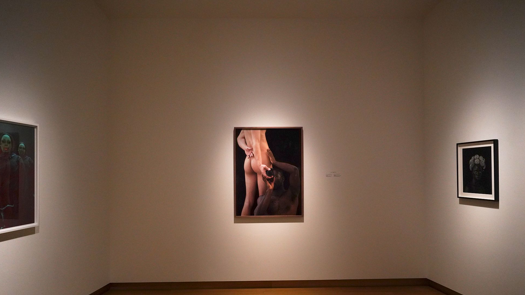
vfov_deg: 44.3
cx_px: 261
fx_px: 362
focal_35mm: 26
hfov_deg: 71.9
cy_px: 168
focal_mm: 24
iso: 3200
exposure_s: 1/80
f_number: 5.6
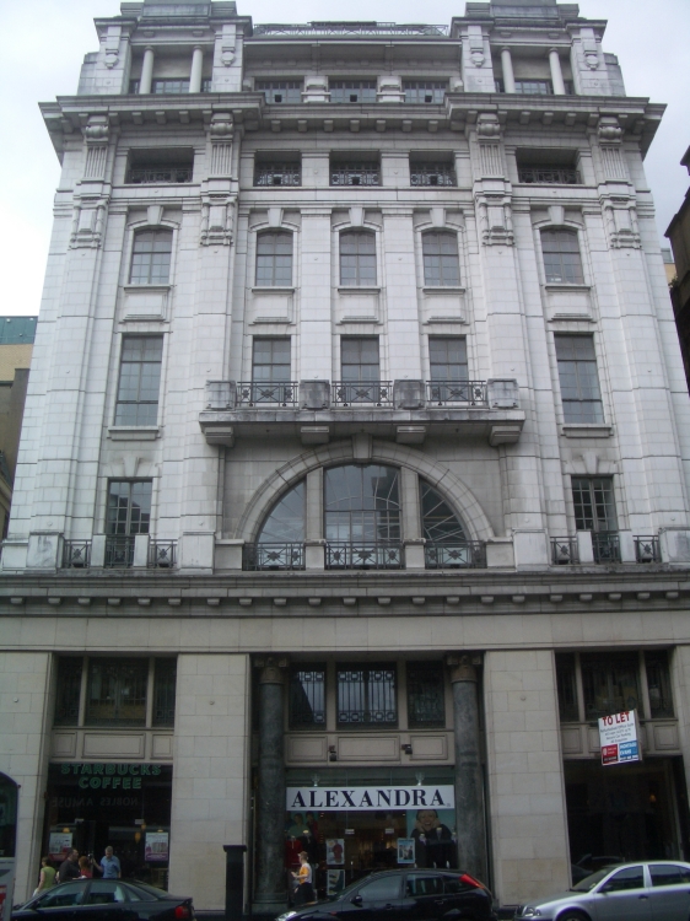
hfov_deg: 40.7
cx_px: 345
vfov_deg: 52.6
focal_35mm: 35
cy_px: 460
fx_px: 931
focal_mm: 5.8
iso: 50
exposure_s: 1/400
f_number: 4.3
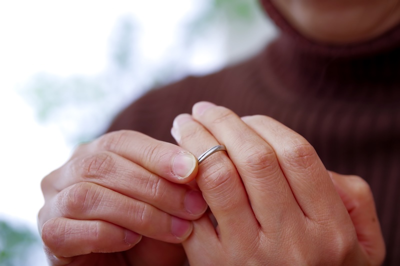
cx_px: 200
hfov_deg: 19.5
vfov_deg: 13.0
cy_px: 133
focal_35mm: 105
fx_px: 1166
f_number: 3.2
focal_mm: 70
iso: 100
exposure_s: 1/160
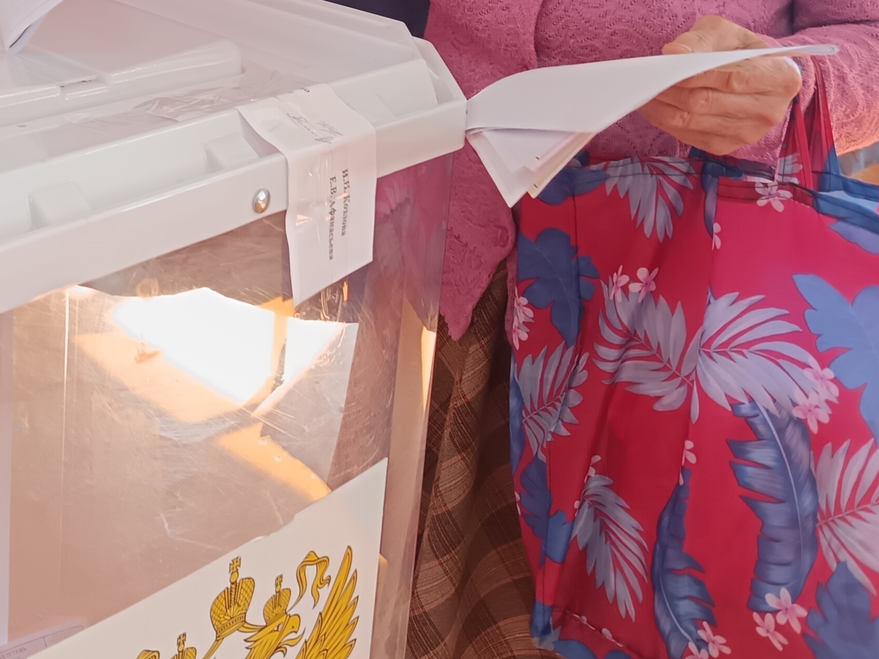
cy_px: 15
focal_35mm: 57
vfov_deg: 24.6
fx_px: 1447
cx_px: 145
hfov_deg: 32.6
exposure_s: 1/50
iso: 298
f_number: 1.75
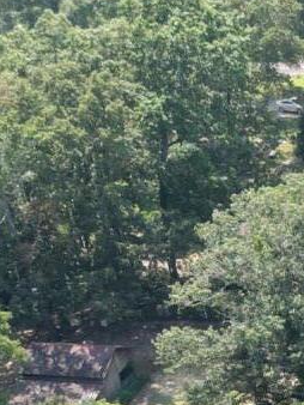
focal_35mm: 142
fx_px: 1661
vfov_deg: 12.9
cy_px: 666
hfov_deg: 9.4
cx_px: 723
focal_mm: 6.72
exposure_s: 1/1500
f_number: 1.7
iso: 150
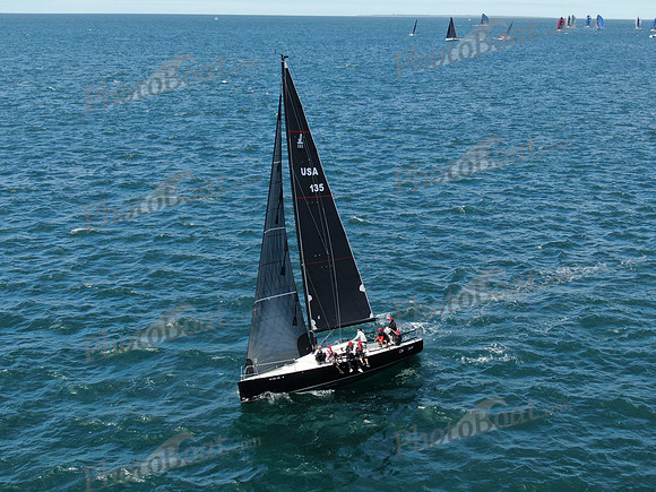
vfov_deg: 30.3
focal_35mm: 48
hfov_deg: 39.7
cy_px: 246
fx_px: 910
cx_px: 328
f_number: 3.8
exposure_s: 1/500
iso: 100
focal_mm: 8.6
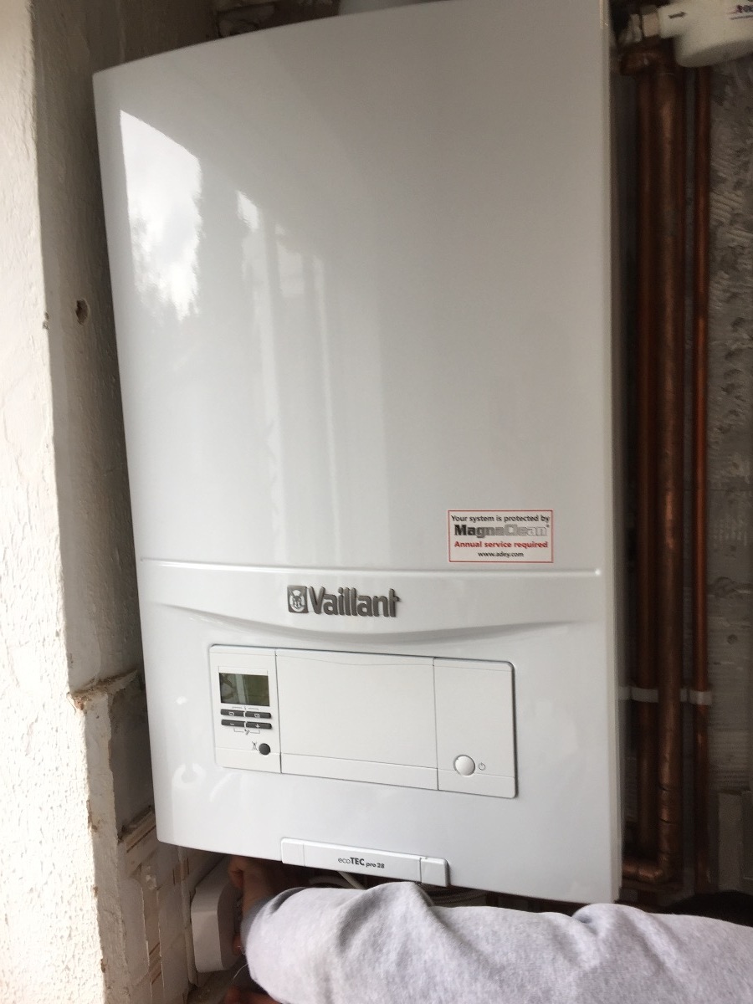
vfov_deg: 61.7
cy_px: 502
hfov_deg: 48.2
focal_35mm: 29
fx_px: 841
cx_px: 376
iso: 32
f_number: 2.2
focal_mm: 4.15
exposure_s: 1/110
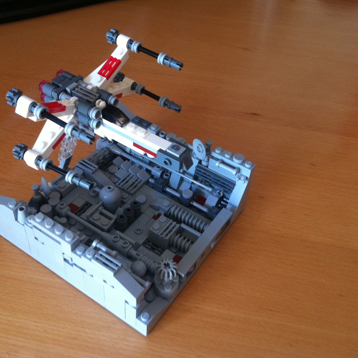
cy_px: 180
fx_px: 491
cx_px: 164
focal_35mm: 42
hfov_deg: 40.0
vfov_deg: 40.0
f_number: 2.8
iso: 100
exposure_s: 1/17
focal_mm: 3.85
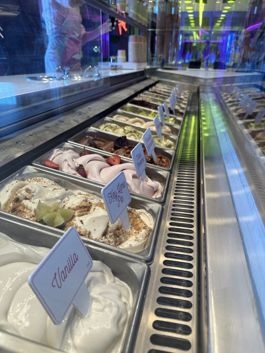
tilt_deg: -25.3
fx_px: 245
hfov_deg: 56.8
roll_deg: -0.8
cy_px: 176
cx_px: 132
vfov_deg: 71.6
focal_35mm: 24
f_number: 1.78
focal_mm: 6.86
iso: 80
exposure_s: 1/83
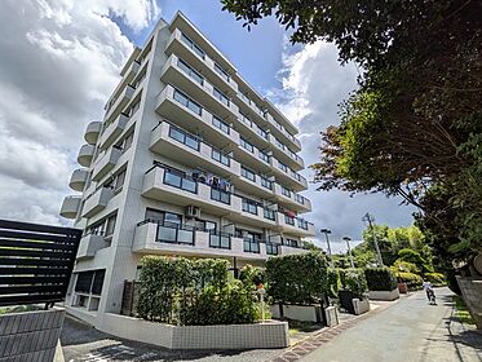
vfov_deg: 81.7
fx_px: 209
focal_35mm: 15
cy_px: 193
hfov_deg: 98.1
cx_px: 233
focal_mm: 1.83
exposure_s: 1/3012
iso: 52
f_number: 2.2
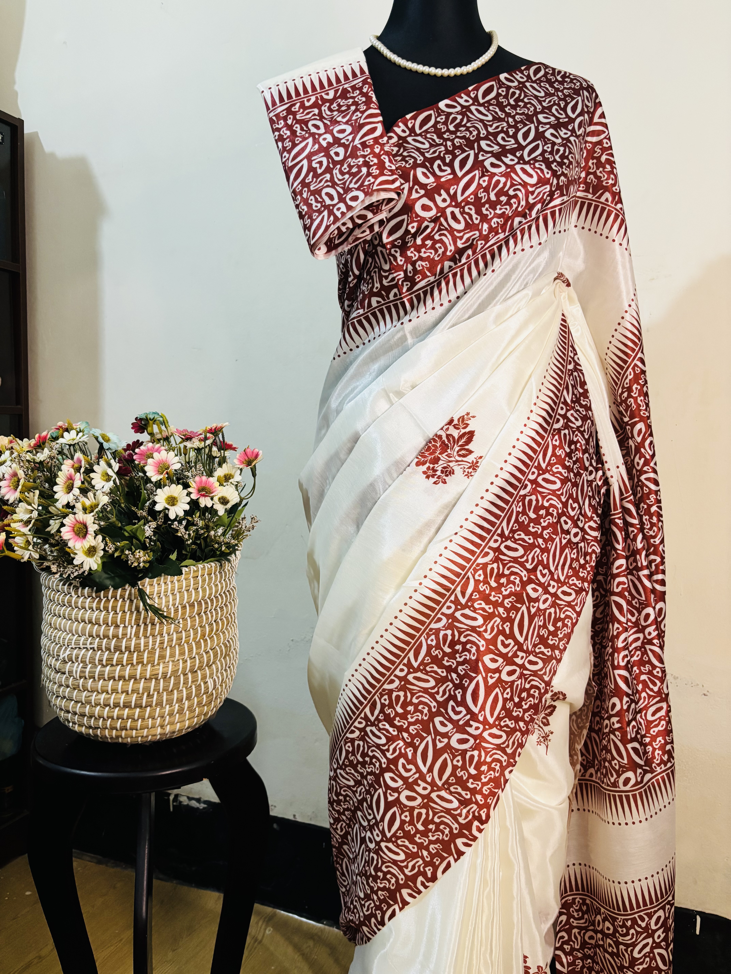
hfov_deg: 53.1
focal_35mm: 26
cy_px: 487
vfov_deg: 67.3
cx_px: 366
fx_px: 732
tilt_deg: -4.5
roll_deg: -1.9
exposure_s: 1/50
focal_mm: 5.96
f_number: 1.6
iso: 400
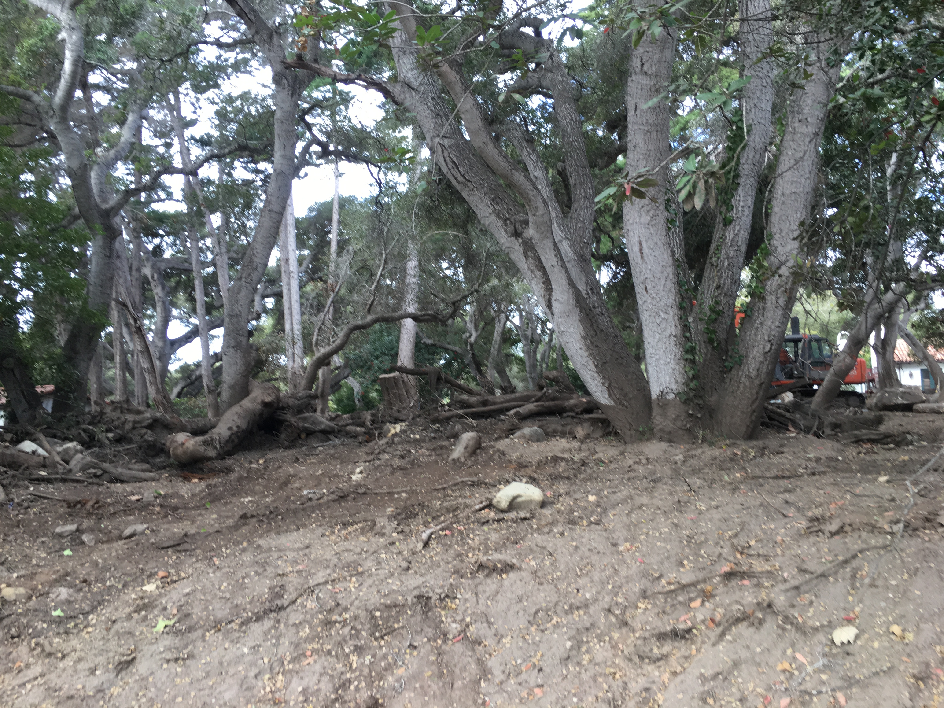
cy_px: 354
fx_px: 791
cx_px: 472
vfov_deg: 48.2
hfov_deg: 61.7
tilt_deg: +7.1
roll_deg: -0.5
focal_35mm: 29
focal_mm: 4.15
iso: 40
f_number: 2.2
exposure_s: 1/120
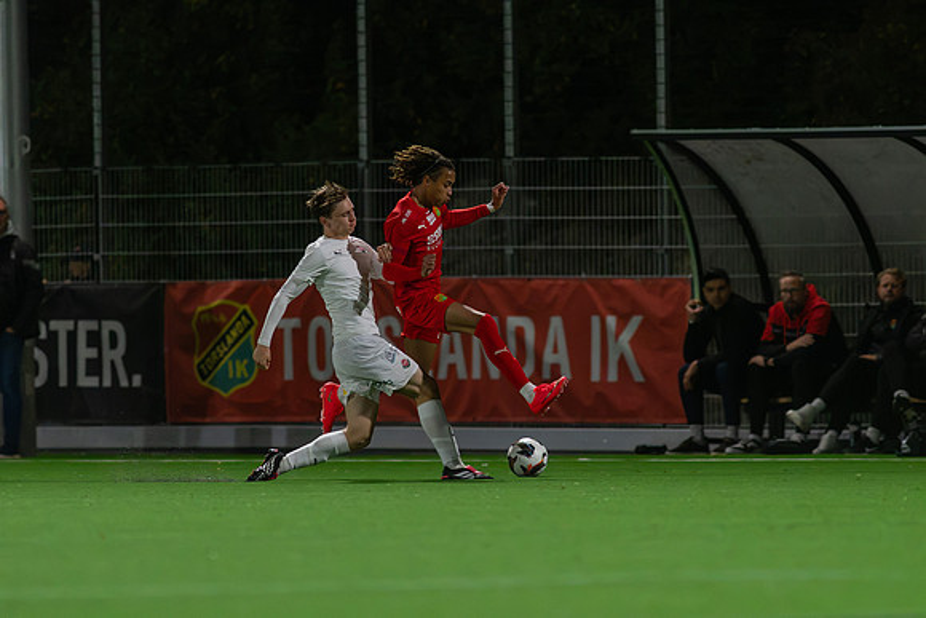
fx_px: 11577
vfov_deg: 3.1
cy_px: 309
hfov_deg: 4.6
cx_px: 463
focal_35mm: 450
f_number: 3.2
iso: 8000
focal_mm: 300
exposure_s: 1/800
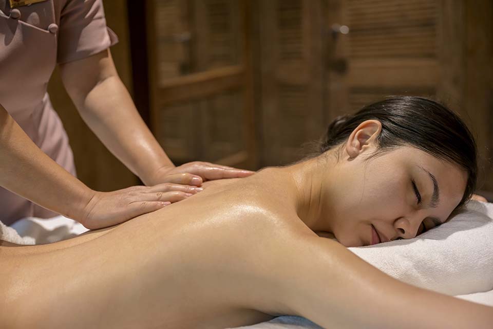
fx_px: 603
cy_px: 164
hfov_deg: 44.5
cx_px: 246
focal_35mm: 44
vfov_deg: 30.5
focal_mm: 44
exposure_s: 1/200
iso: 1400
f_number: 2.8
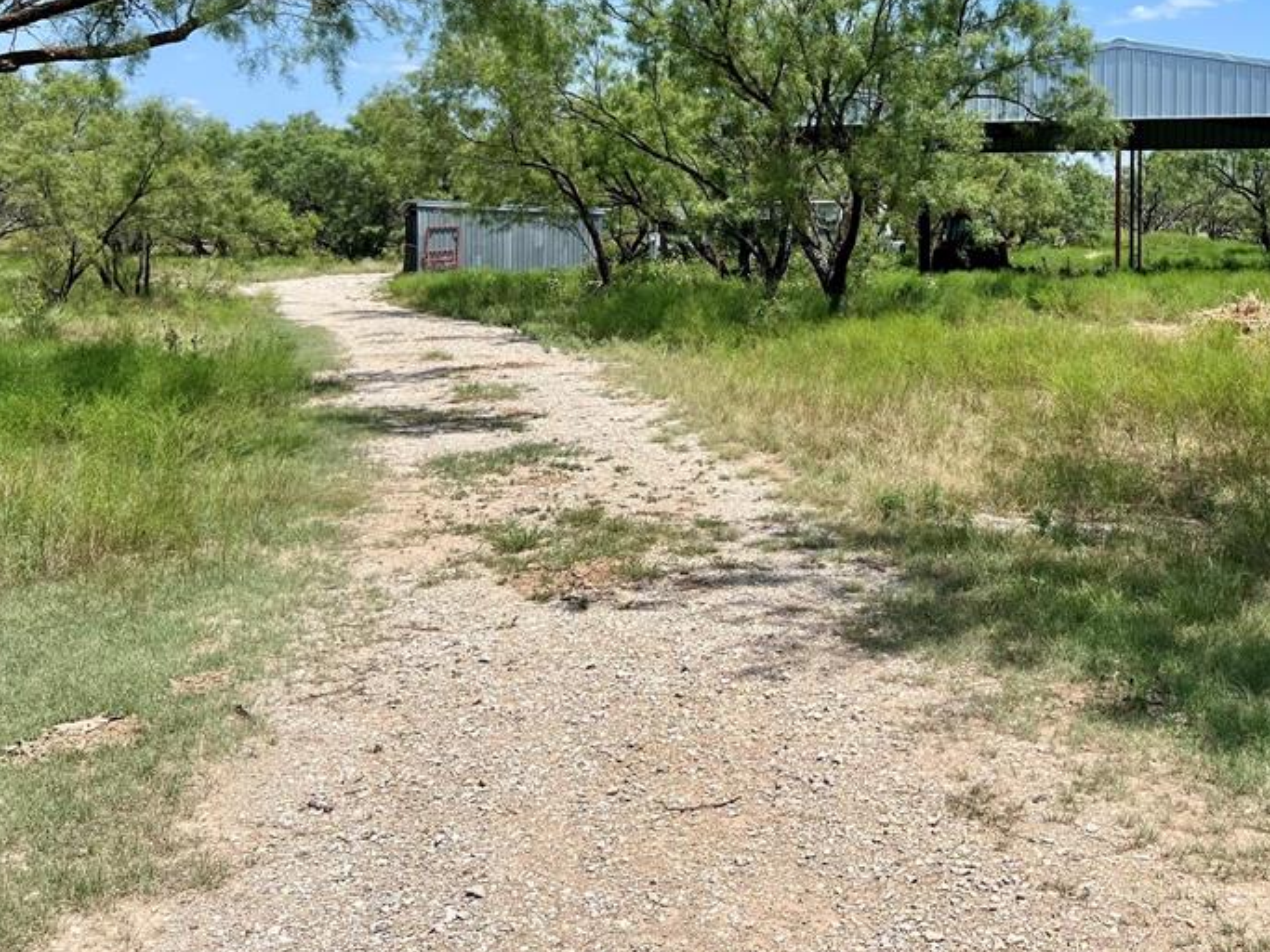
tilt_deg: -1.8
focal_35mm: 39
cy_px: 258
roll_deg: +0.0
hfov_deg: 47.1
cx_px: 846
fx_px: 1431
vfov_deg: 36.1
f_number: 1.5
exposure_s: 1/4274
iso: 50
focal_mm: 5.7
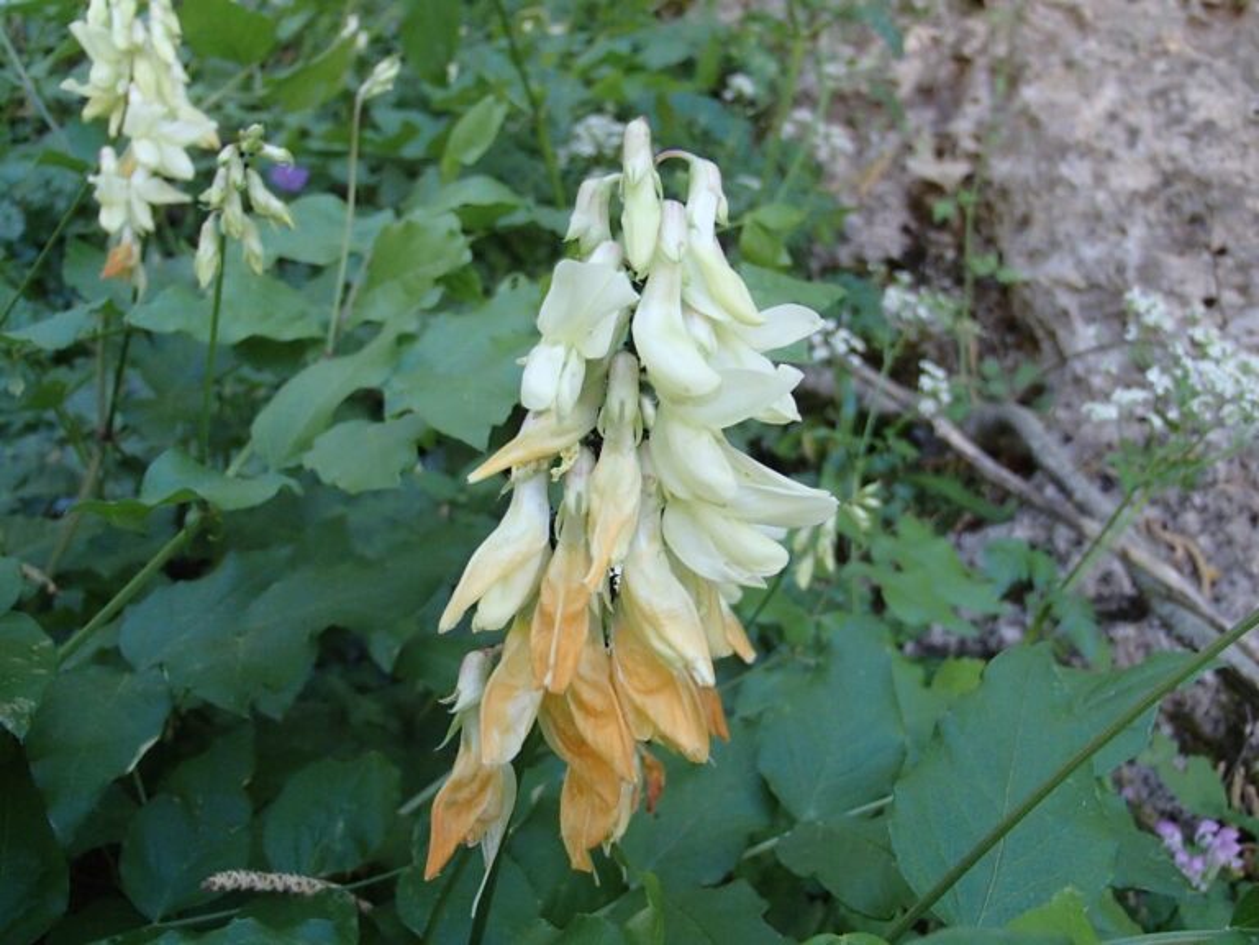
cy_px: 472
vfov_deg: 38.7
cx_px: 630
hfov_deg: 50.1
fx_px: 1346
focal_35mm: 37
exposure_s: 1/160
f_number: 4.7
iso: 400
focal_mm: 6.64
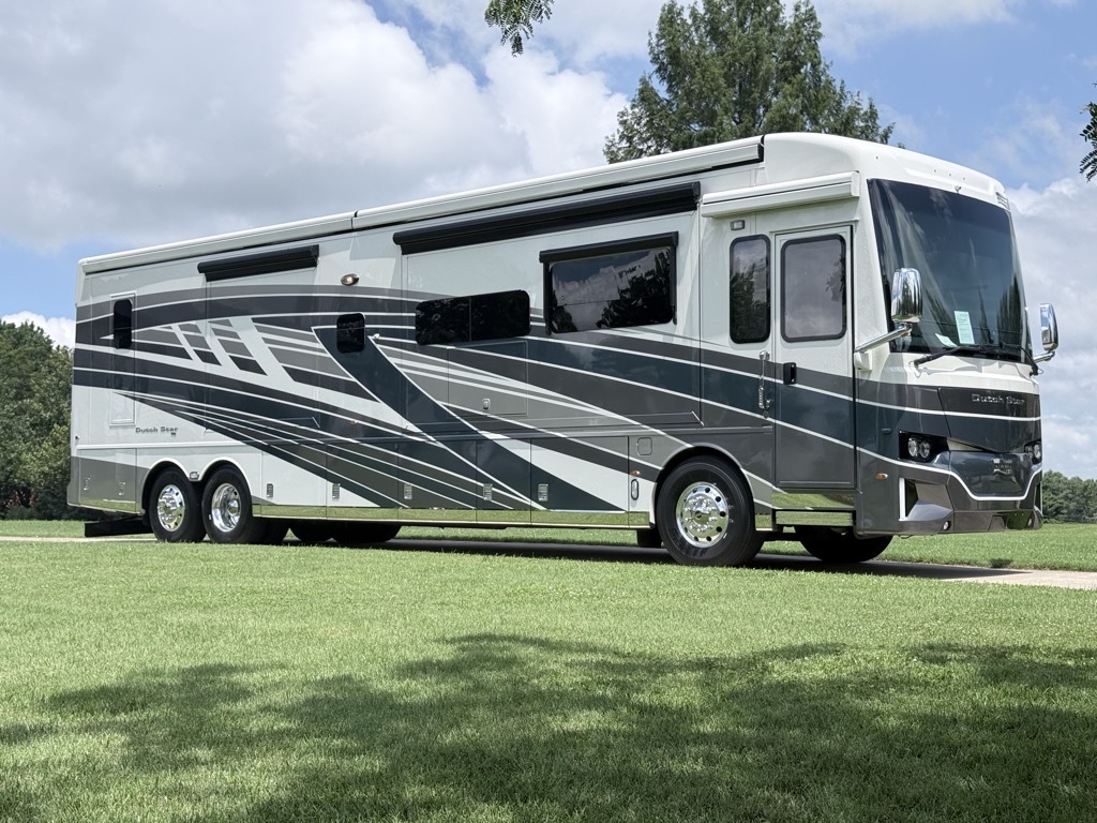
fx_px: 1521
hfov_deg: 39.7
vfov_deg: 30.3
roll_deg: +0.5
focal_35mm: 48
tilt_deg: +3.4
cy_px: 412
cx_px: 548
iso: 64
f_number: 1.78
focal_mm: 6.76
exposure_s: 1/4587
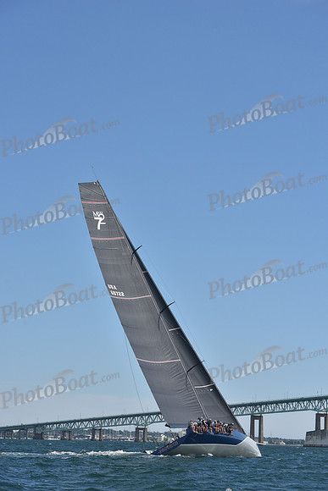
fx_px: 1175
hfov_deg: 15.9
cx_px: 164
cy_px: 246
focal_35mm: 86
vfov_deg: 23.6
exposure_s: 1/800
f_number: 7.1
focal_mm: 86
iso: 320
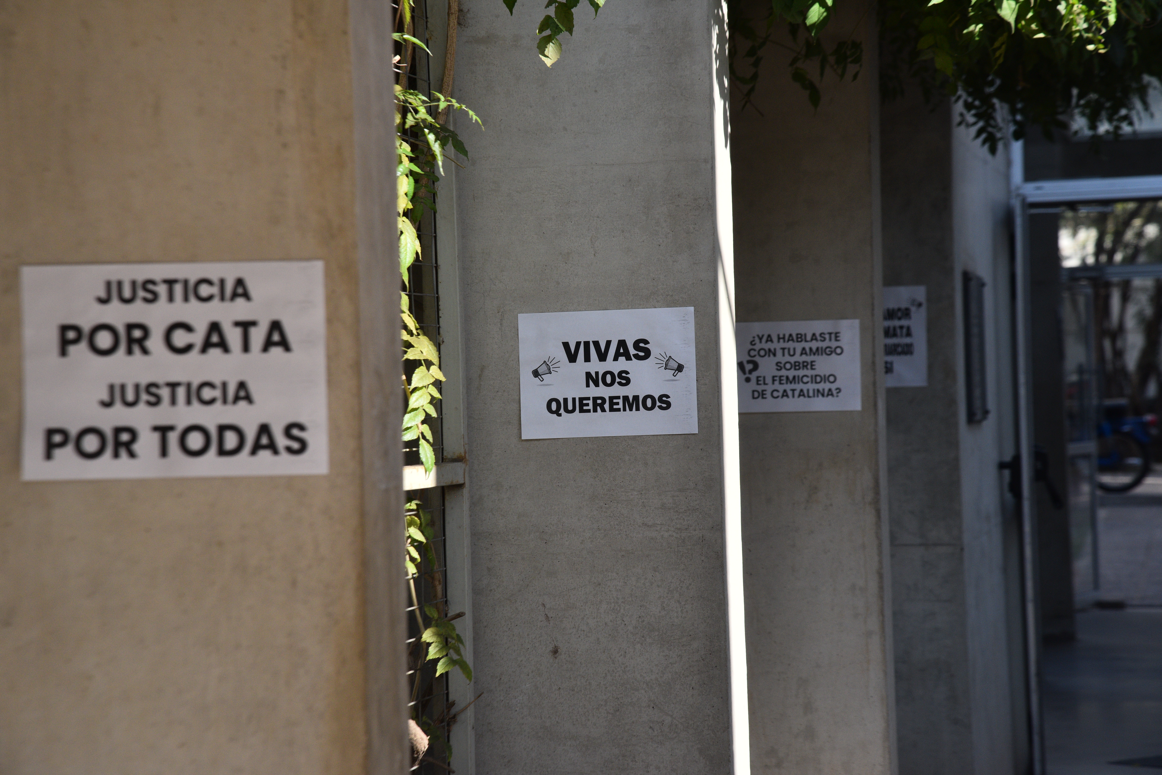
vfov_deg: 11.4
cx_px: 581
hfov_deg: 17.1
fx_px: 3873
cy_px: 388
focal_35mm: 120
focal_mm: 120
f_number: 9
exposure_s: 1/400
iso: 400
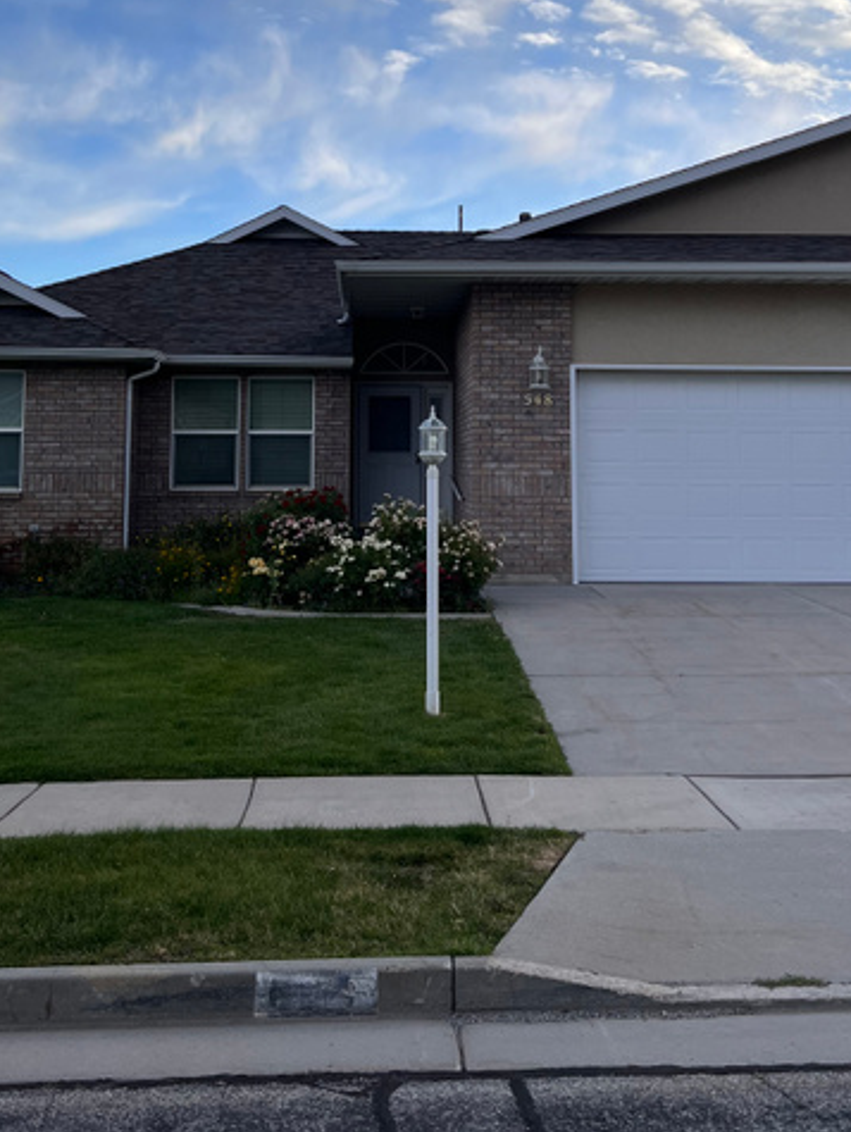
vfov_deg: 43.9
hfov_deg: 34.4
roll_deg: +0.6
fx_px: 1375
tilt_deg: +9.4
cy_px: 350
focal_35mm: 42
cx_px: 420
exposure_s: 1/1395
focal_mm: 5.7
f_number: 1.5
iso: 50
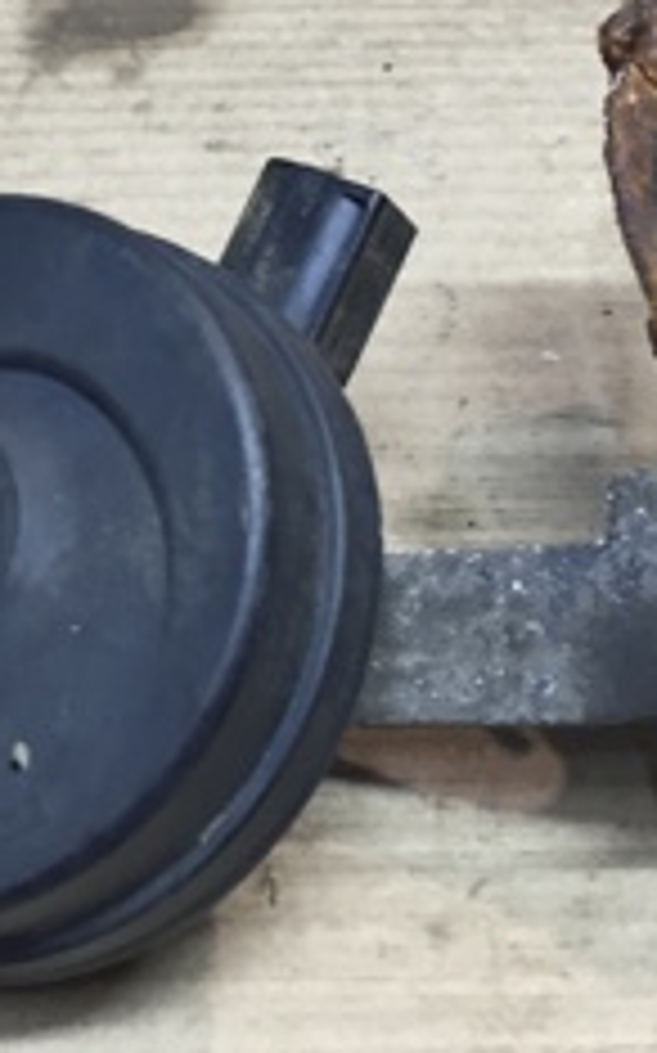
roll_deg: -1.2
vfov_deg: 24.1
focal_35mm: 84
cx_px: 198
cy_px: 140
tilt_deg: -34.6
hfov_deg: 15.5
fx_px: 2409
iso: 80
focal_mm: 4.15
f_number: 2.2
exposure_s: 1/33
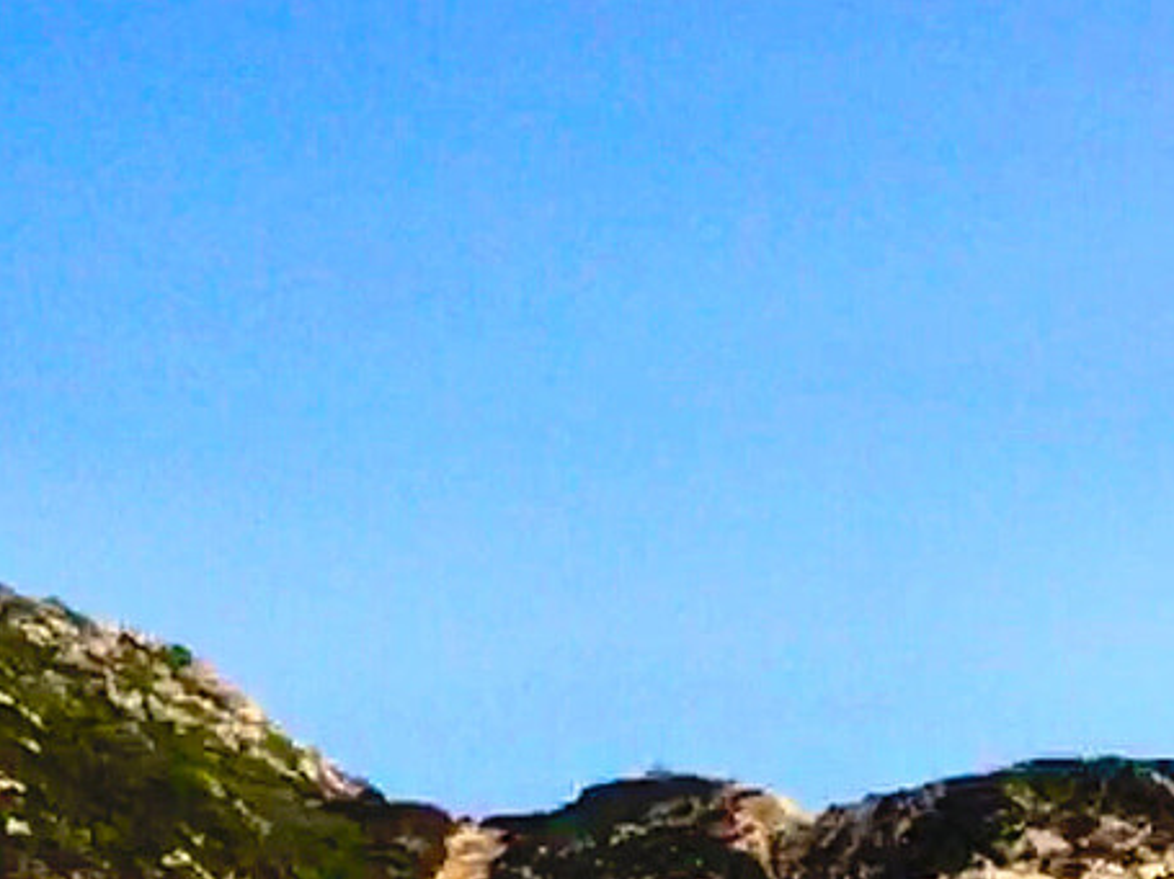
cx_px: 1731
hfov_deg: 17.4
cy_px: 1540
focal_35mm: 102
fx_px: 3458
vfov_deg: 13.2
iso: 25
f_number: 2.2
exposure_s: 1/2198
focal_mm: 4.15
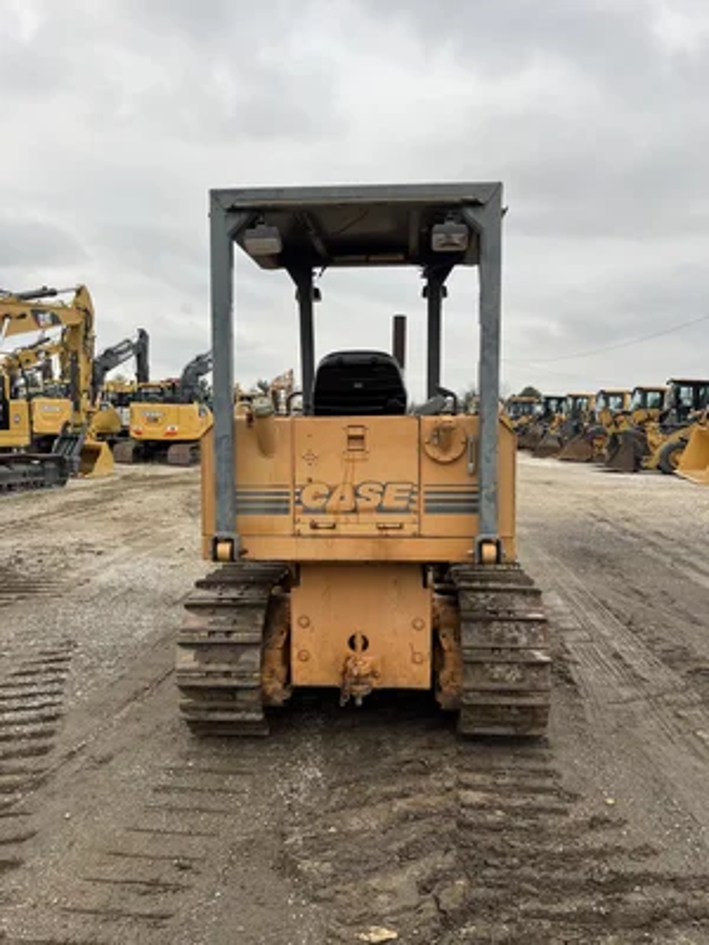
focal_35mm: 26
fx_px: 710
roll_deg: -1.0
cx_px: 354
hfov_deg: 53.1
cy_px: 472
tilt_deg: +0.4
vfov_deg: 67.3
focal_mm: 5.1
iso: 50
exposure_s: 1/427
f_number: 1.6
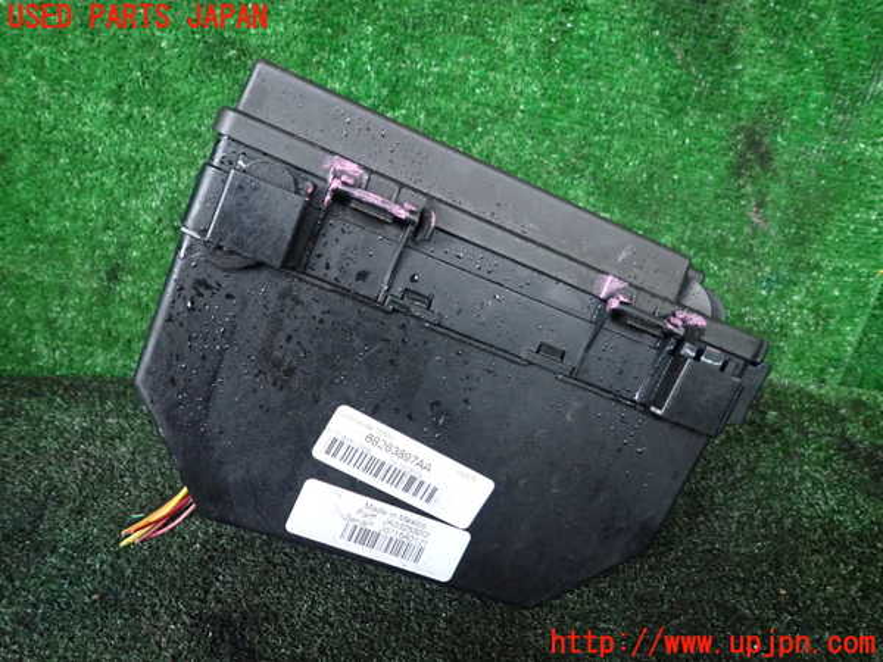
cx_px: 442
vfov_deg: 54.9
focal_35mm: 25
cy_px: 331
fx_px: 638
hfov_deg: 69.4
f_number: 2
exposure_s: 1/25
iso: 800
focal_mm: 4.5
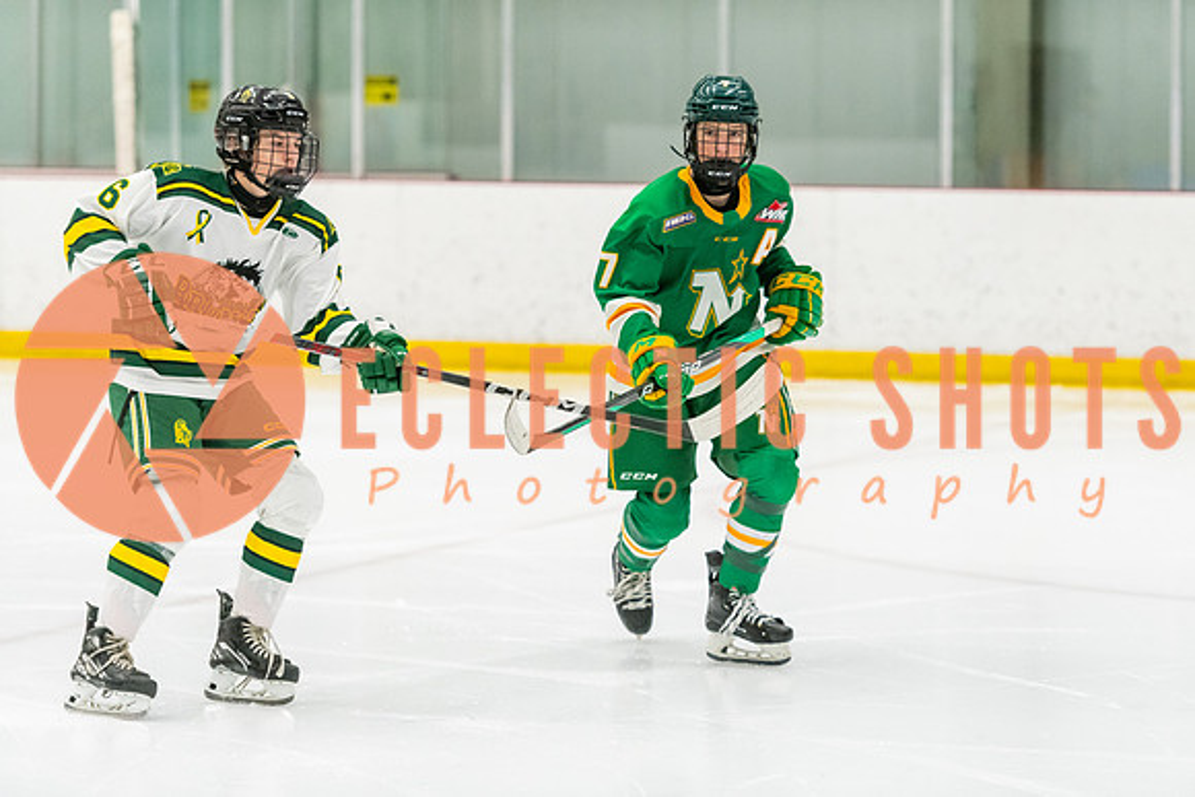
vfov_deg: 8.9
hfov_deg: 13.3
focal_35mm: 154
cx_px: 682
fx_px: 5117
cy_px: 353
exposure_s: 1/800
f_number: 2.8
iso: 3200
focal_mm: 135
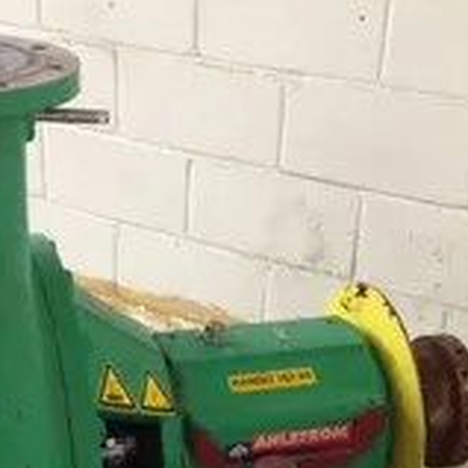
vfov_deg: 21.4
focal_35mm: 78
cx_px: 177
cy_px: 465
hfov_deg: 22.1
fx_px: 1193
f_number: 2.4
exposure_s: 1/20
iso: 200
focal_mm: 4.28
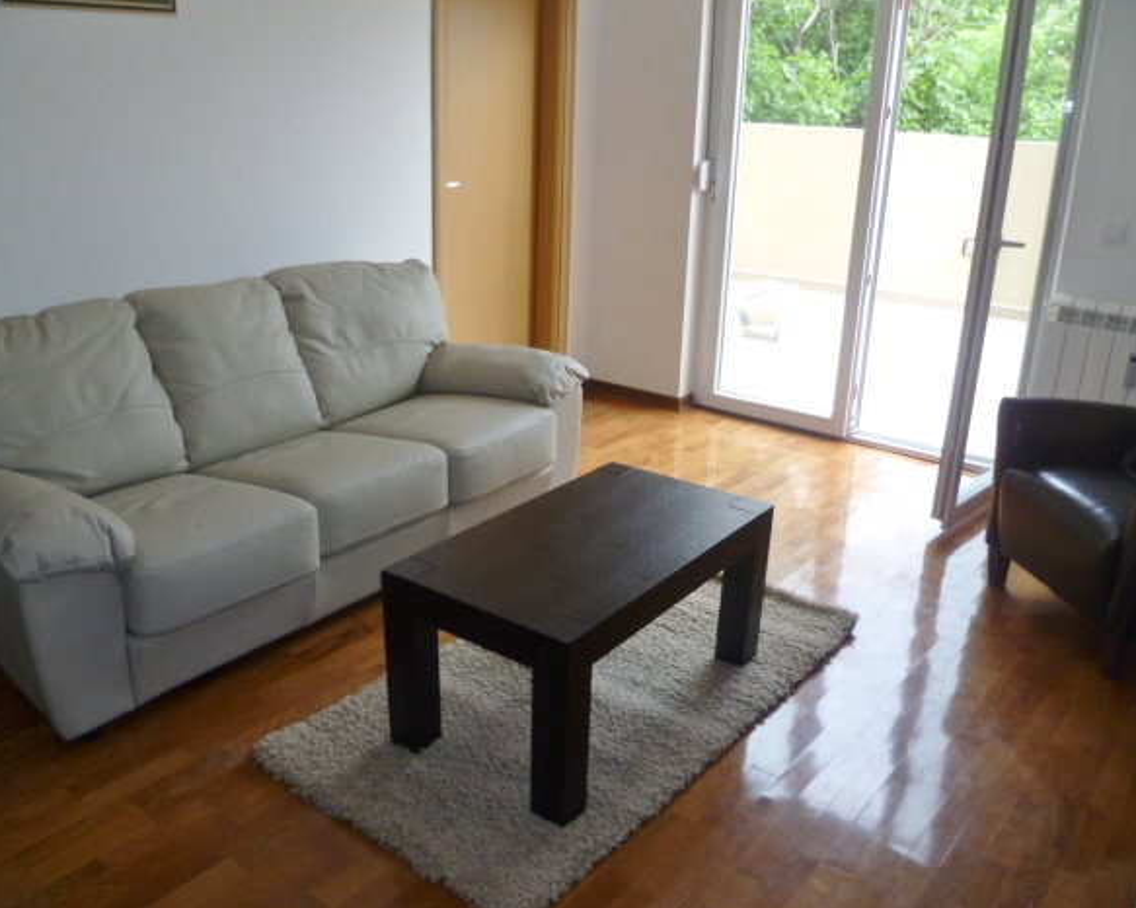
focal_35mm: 30
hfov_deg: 58.8
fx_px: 1008
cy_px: 462
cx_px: 549
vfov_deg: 48.5
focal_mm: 5
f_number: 2.8
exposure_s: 1/30
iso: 100
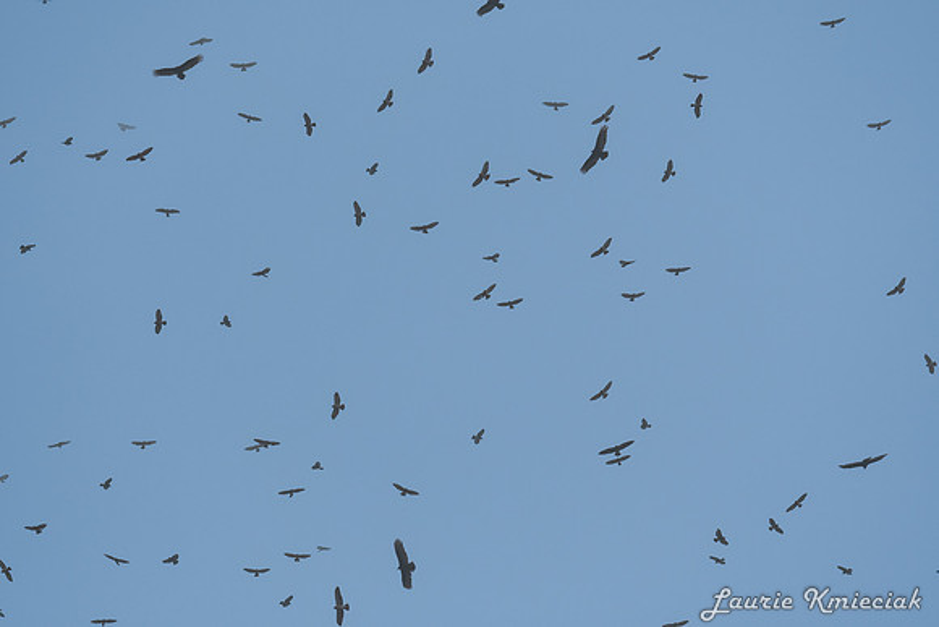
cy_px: 314
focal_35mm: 750
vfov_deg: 1.8
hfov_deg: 2.7
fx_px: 19566
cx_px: 470
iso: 280
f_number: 7.1
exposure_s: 1/1600
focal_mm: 500
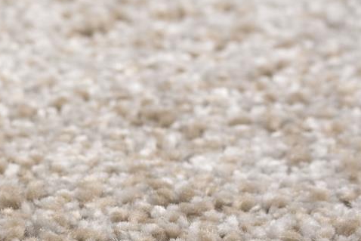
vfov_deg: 3.1
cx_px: -457
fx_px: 4463
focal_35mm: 445
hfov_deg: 4.5
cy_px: 119
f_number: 8
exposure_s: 1/100
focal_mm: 85
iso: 64
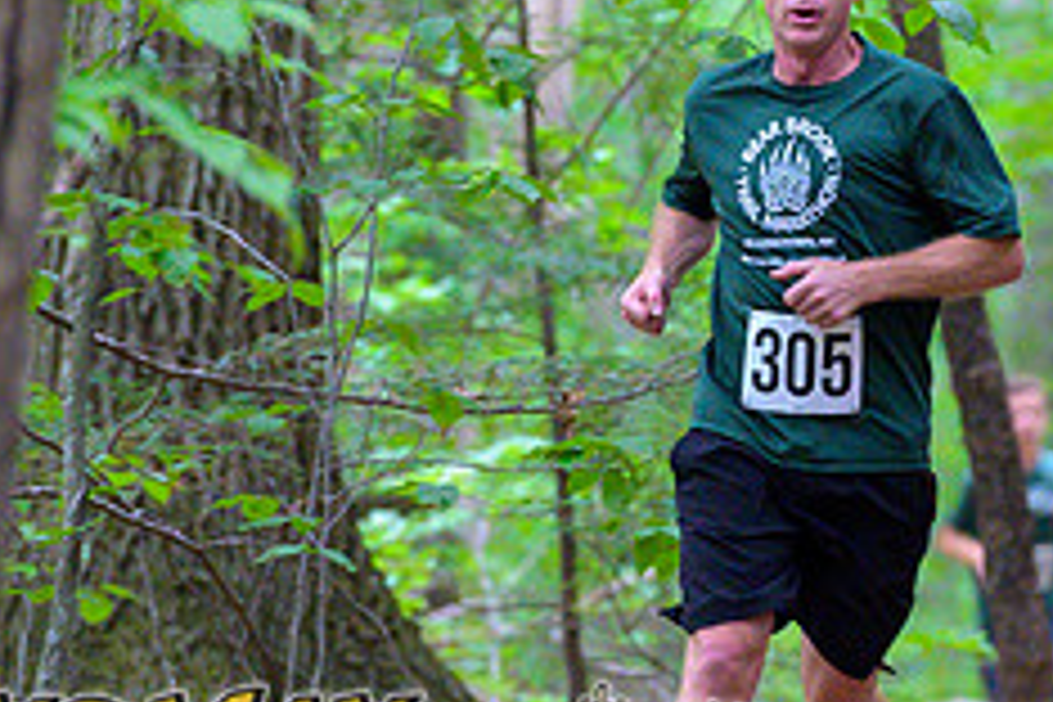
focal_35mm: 495
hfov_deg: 4.2
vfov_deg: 2.8
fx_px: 14478
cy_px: 274
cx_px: 1044
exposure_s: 1/200
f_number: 4
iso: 8000
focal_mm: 200
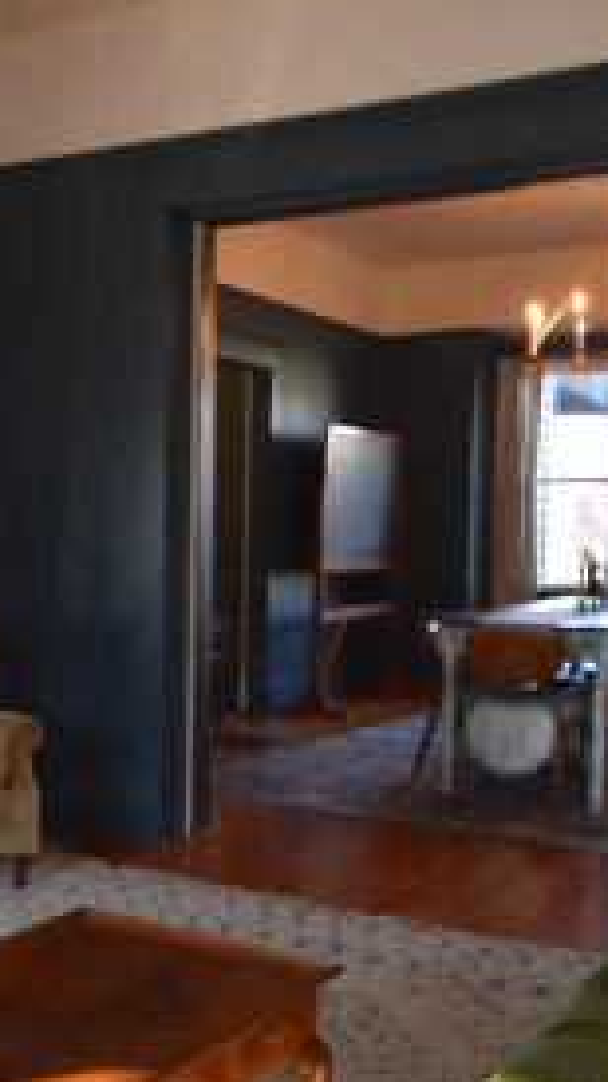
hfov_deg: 27.2
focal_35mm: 43
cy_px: 577
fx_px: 1233
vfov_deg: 47.3
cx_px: 122
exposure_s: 1/125
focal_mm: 10
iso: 800
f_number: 5.6
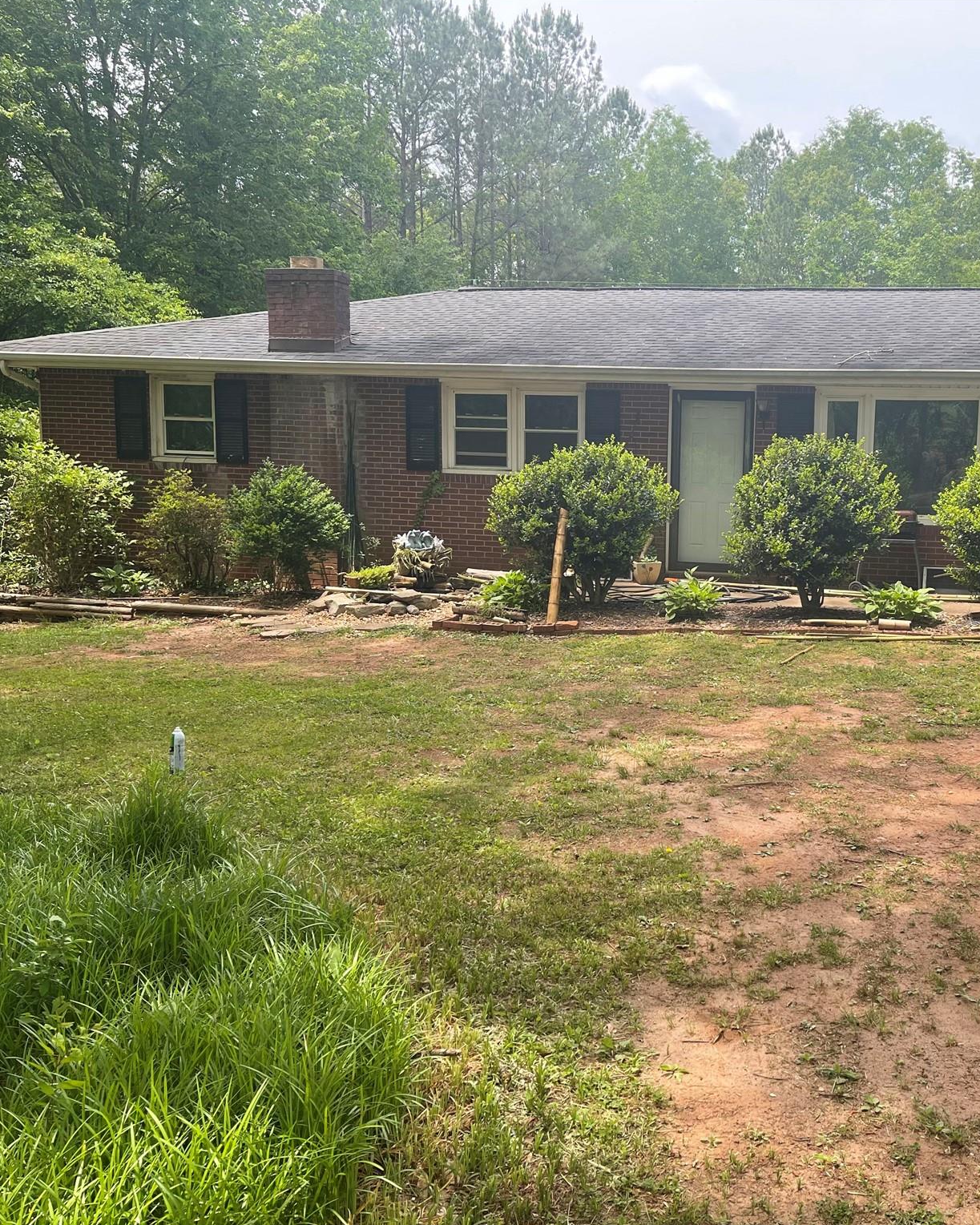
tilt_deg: -7.6
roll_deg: -1.9
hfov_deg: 42.3
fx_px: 1233
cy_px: 611
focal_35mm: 34
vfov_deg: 52.8
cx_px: 705
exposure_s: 1/765
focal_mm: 5.1
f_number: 1.6
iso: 32
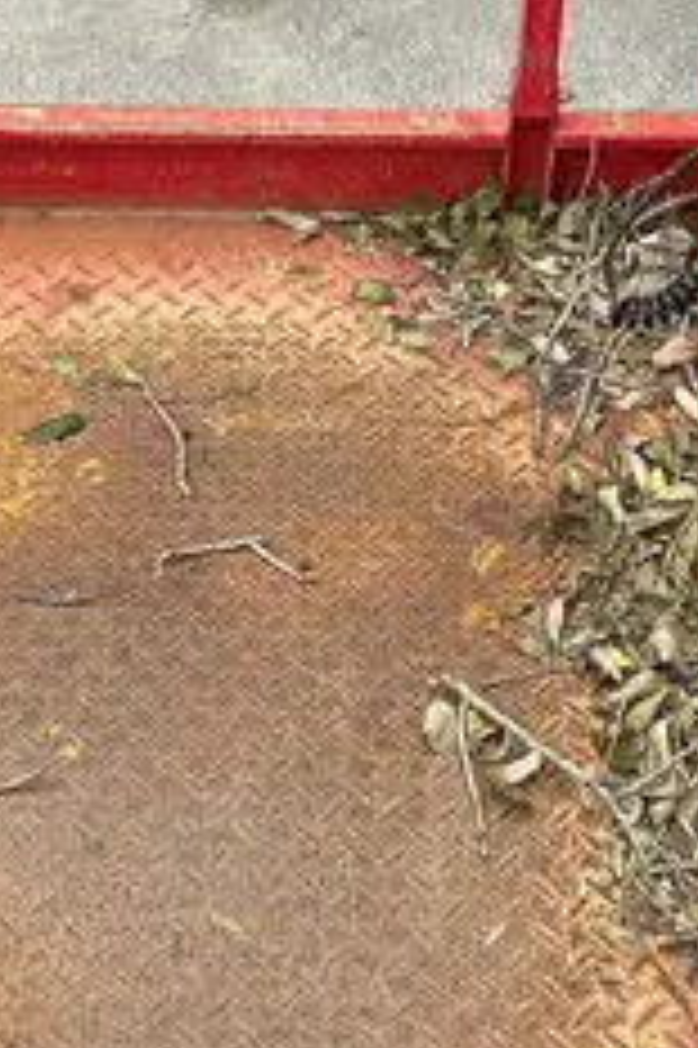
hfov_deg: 16.0
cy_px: 349
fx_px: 2476
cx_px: 270
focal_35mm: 85
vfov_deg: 23.8
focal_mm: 5.7
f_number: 1.5
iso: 50
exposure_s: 1/743
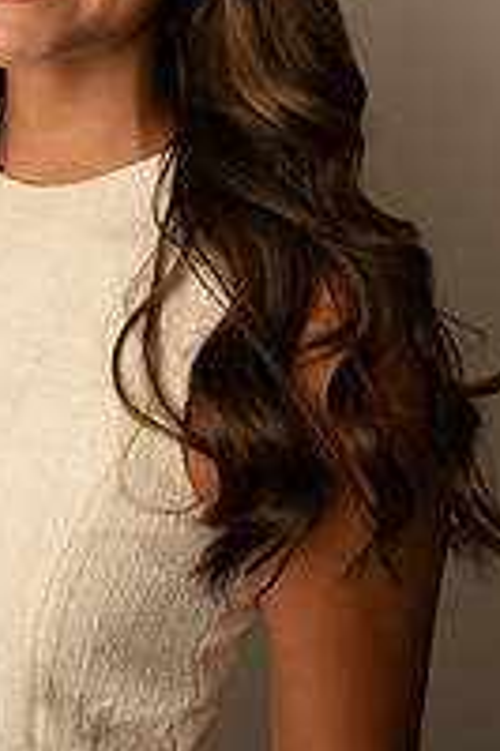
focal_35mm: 54
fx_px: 1127
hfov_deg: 24.2
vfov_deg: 34.8
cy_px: 71
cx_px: 34
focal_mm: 24
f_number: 3.2
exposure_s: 1/160
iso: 100
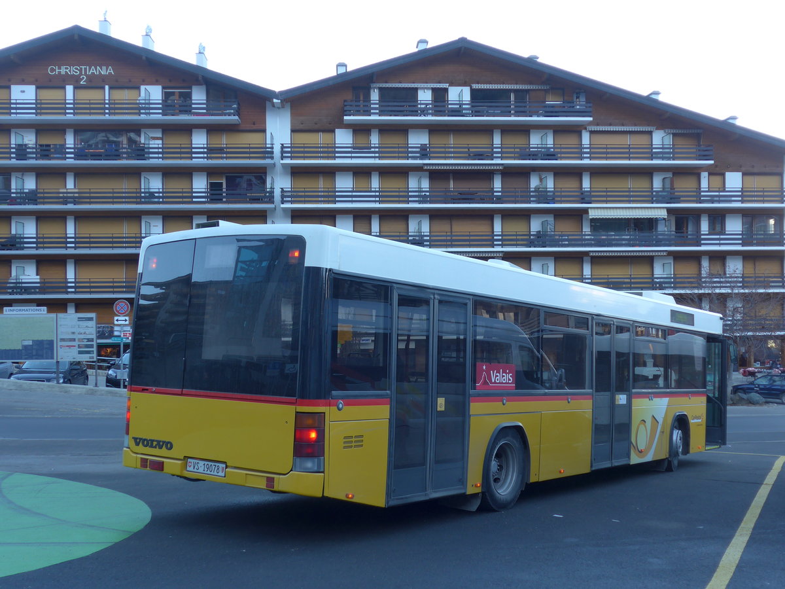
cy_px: 294
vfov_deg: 35.1
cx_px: 392
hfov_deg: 45.8
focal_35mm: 41
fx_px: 930
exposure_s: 1/160
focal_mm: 8.4
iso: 80
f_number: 2.8
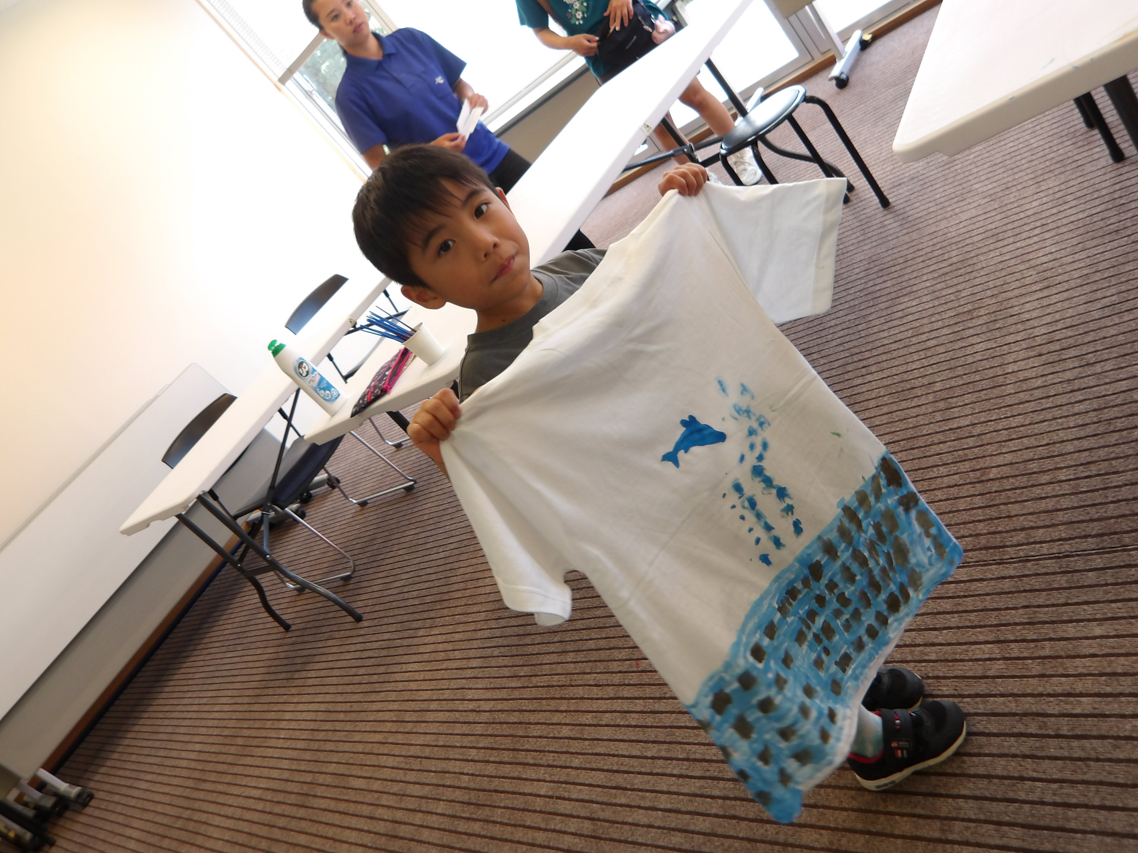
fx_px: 888
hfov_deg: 65.3
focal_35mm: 27
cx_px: 569
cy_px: 426
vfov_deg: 51.4
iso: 100
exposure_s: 1/48
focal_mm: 4.9
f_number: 3
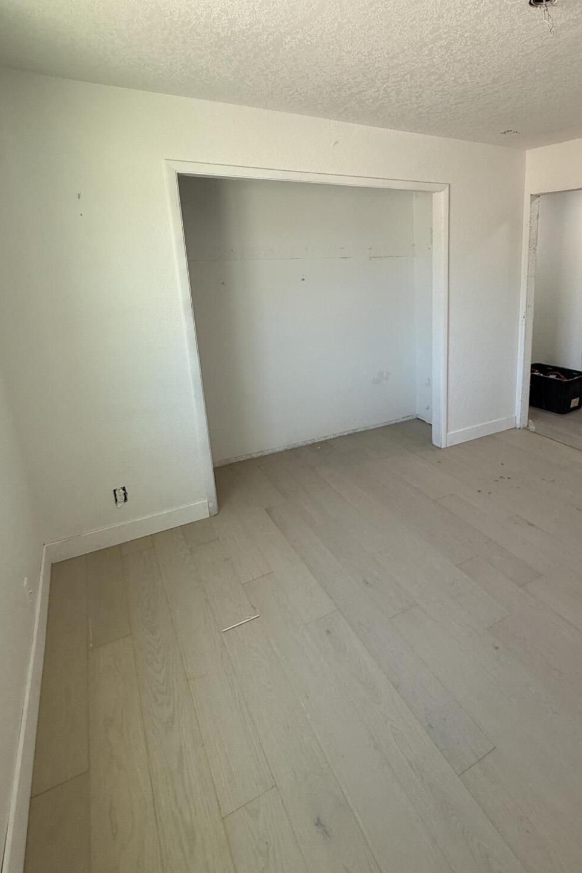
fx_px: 485
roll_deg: +0.0
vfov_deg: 83.5
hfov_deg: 59.2
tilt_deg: -9.9
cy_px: 380
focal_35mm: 20
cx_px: 424
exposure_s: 1/120
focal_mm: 2.22
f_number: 2.2
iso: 125
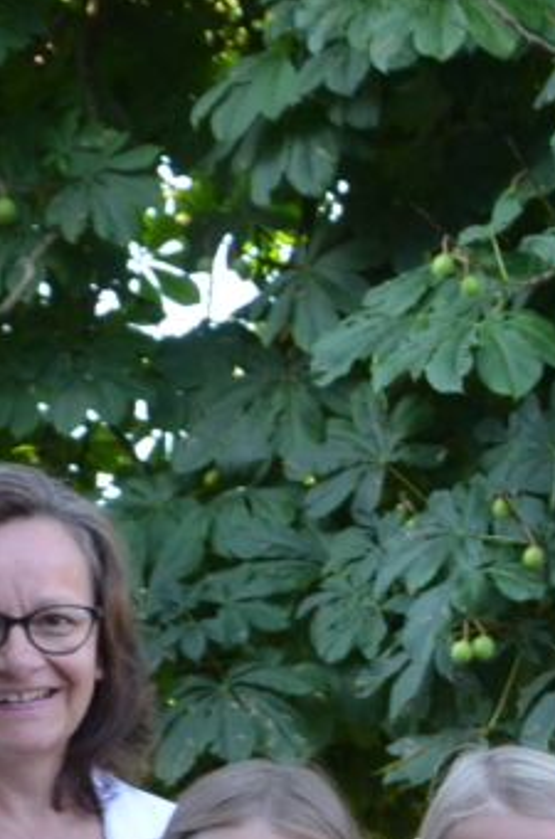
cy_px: 763
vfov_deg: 9.2
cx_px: 923
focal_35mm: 224
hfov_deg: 6.0
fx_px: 5206
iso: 400
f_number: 5.6
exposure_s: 1/125
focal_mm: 28
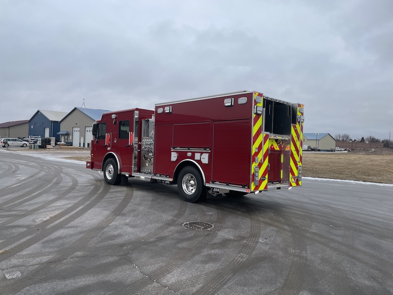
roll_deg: -2.4
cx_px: 196
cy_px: 148
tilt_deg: +3.6
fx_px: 295
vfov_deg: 53.1
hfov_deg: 67.3
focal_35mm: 26
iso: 32
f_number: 1.6
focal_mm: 4.2
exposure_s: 1/145
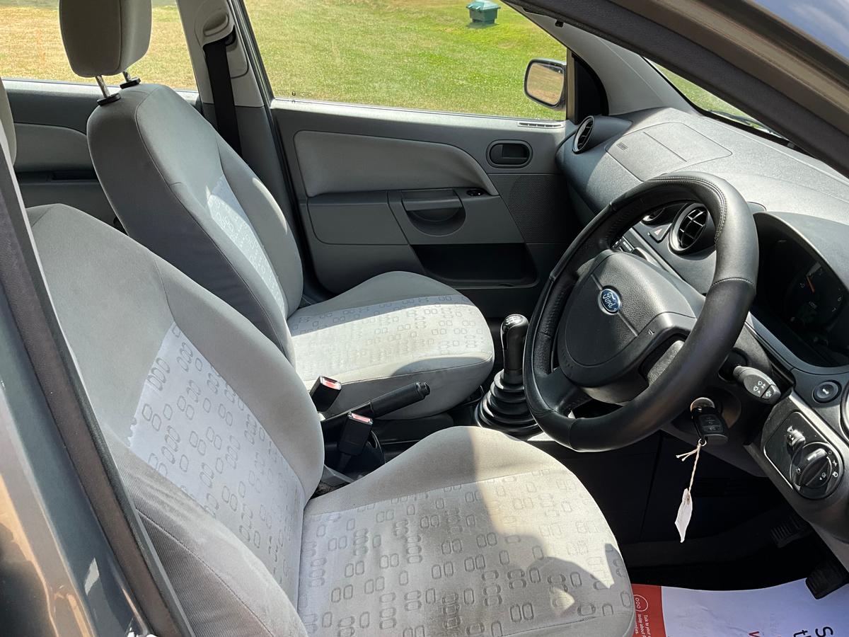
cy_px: 318
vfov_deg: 48.2
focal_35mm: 29
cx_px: 424
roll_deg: +0.2
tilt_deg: -31.2
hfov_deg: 61.7
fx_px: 711
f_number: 1.8
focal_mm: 3
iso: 25
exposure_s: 1/383
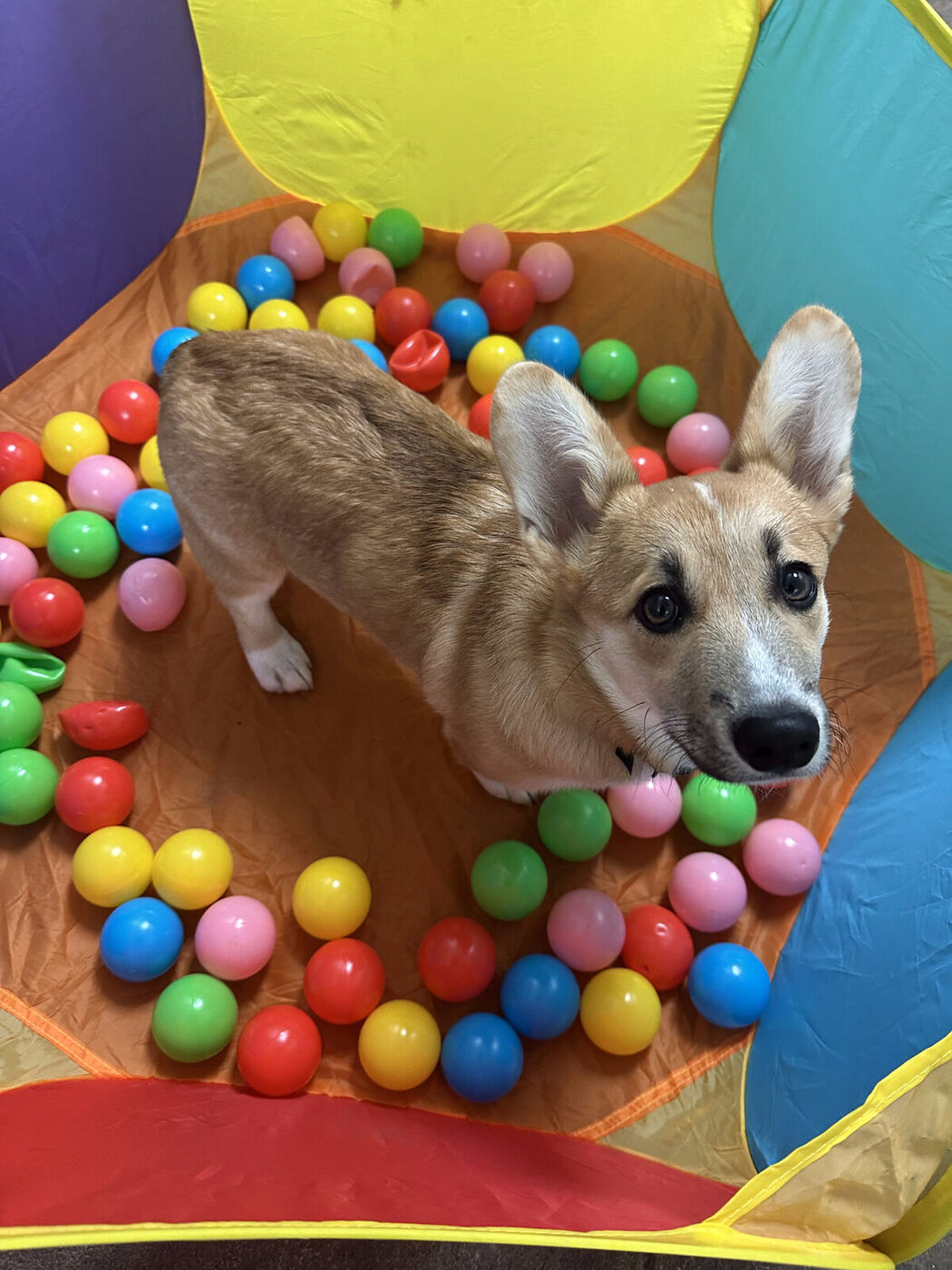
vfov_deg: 71.6
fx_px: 880
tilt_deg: -66.4
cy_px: 635
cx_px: 476
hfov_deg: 56.8
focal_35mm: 24
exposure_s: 1/60
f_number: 1.78
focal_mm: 6.86
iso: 320
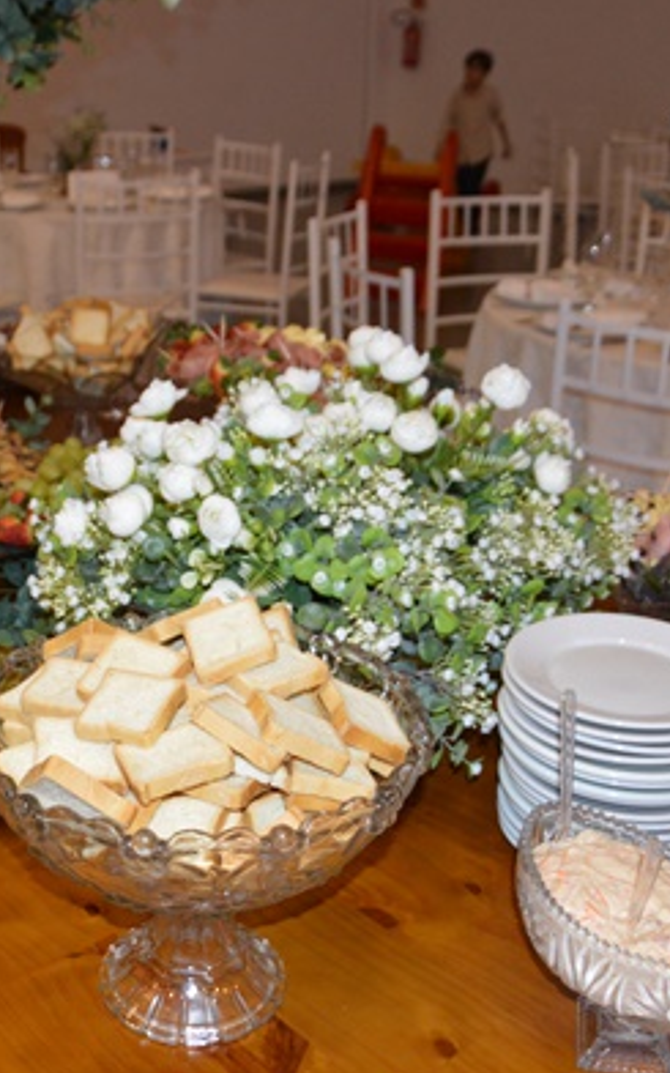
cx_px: 148
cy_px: 541
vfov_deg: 25.3
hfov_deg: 15.9
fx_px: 2389
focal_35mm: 82
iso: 1400
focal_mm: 35
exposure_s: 1/60
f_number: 4.5
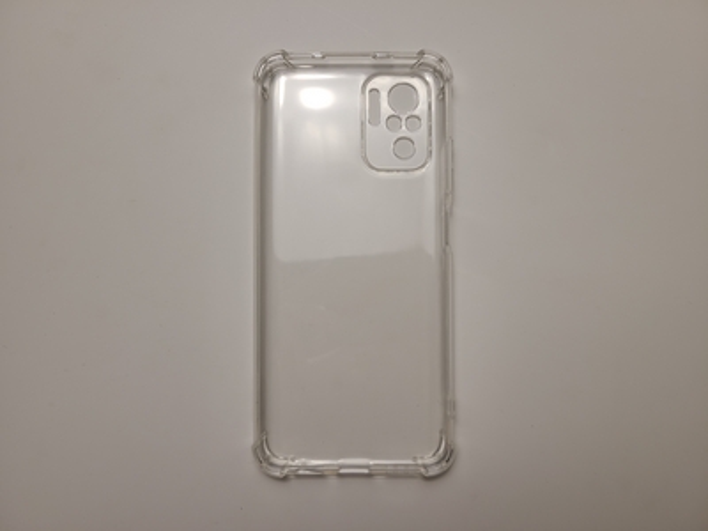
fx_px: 532
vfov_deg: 53.1
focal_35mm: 26
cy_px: 266
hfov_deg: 67.3
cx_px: 354
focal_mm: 5.4
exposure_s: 1/124
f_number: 1.8
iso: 40
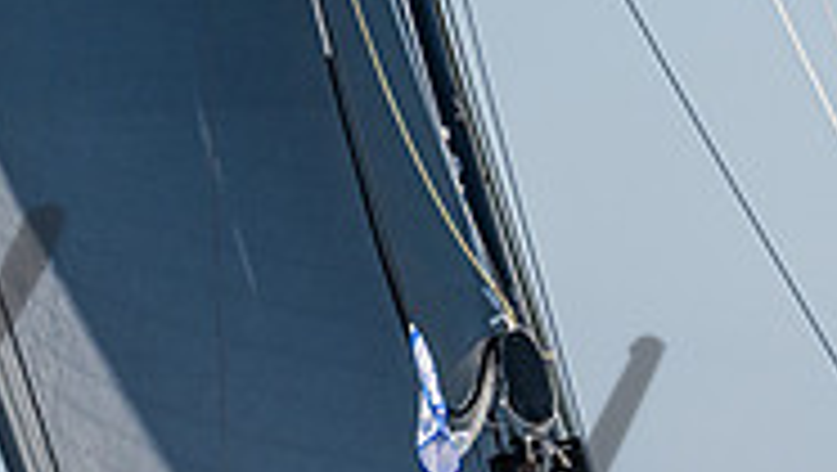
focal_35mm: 995
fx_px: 22102
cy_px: 969
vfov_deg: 1.2
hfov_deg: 2.2
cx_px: 747
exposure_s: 1/2500
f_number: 8
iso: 500
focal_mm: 220
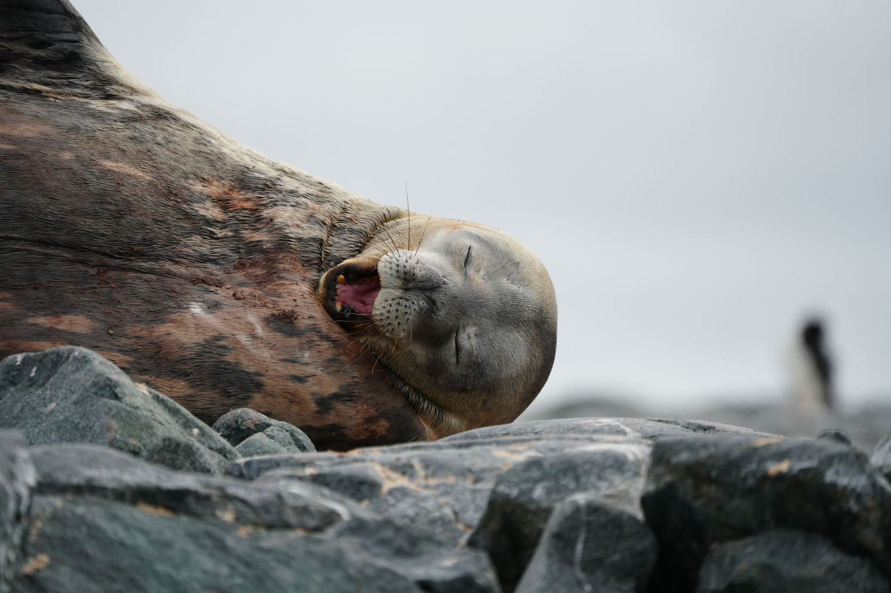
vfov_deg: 3.4
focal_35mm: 400
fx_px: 9897
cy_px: 296
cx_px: 446
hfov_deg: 5.2
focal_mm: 400
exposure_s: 1/500
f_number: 6.3
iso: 125
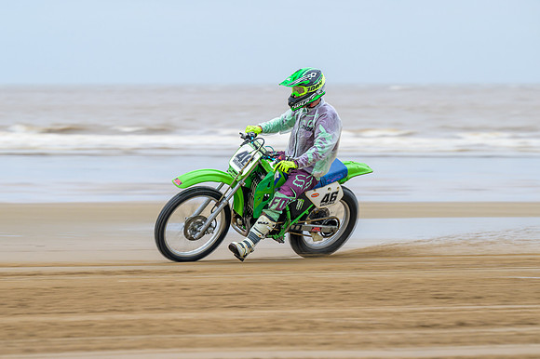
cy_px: 180
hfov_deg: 10.7
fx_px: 2871
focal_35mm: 191
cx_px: 270
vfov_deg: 7.2
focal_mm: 125
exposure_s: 1/250
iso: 125
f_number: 4
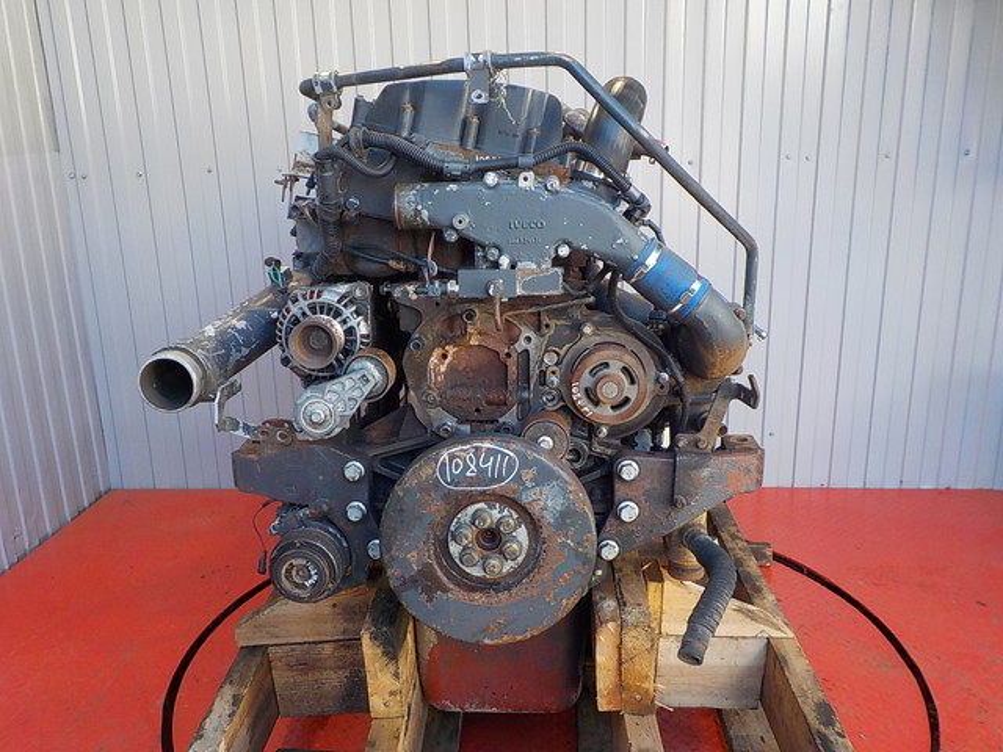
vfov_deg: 46.8
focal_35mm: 30
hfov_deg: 60.0
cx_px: 502
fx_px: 869
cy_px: 376
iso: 125
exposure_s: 1/30
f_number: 3.3
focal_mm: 4.1
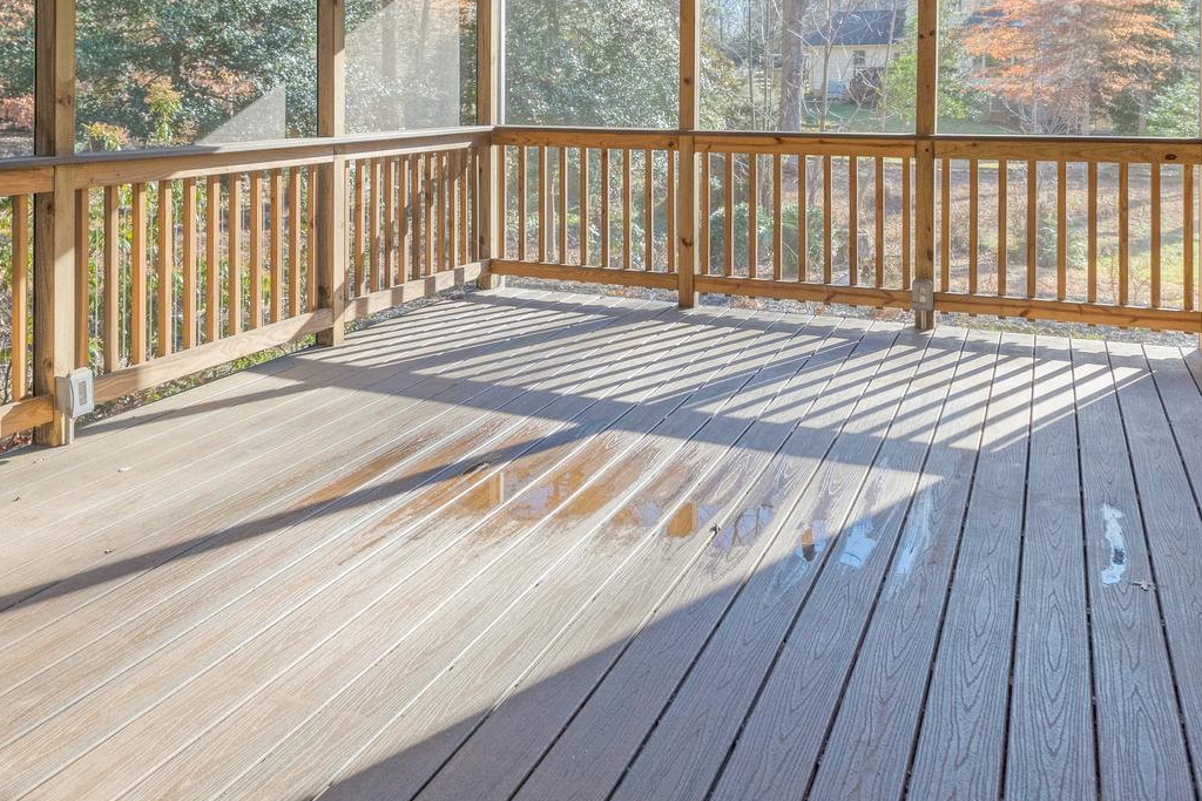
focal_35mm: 32
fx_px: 1069
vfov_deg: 38.8
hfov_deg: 58.5
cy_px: 108
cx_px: 529
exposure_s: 1/40
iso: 1250
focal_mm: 16
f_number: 7.1
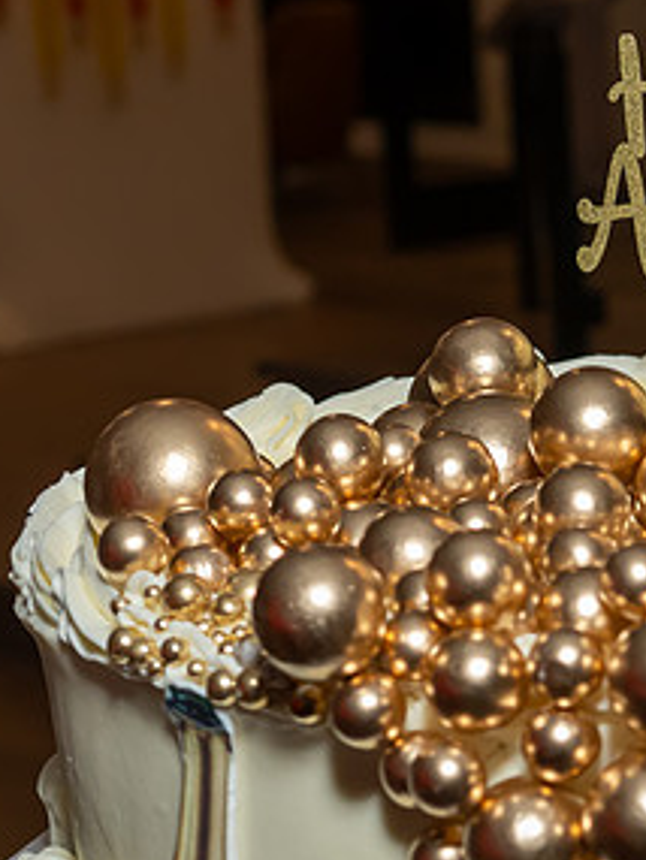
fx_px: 3033
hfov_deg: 11.9
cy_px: 564
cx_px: 814
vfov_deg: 16.1
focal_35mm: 122
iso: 800
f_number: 5
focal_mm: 31
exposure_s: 1/250
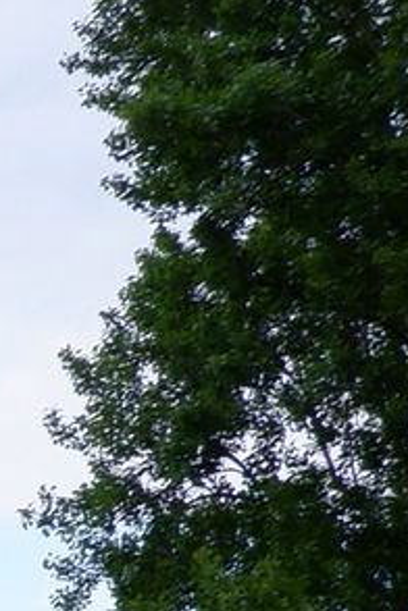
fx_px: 3332
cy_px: 1334
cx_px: -1680
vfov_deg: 9.6
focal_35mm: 196
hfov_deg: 5.3
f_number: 6.4
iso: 200
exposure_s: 1/320
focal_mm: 15
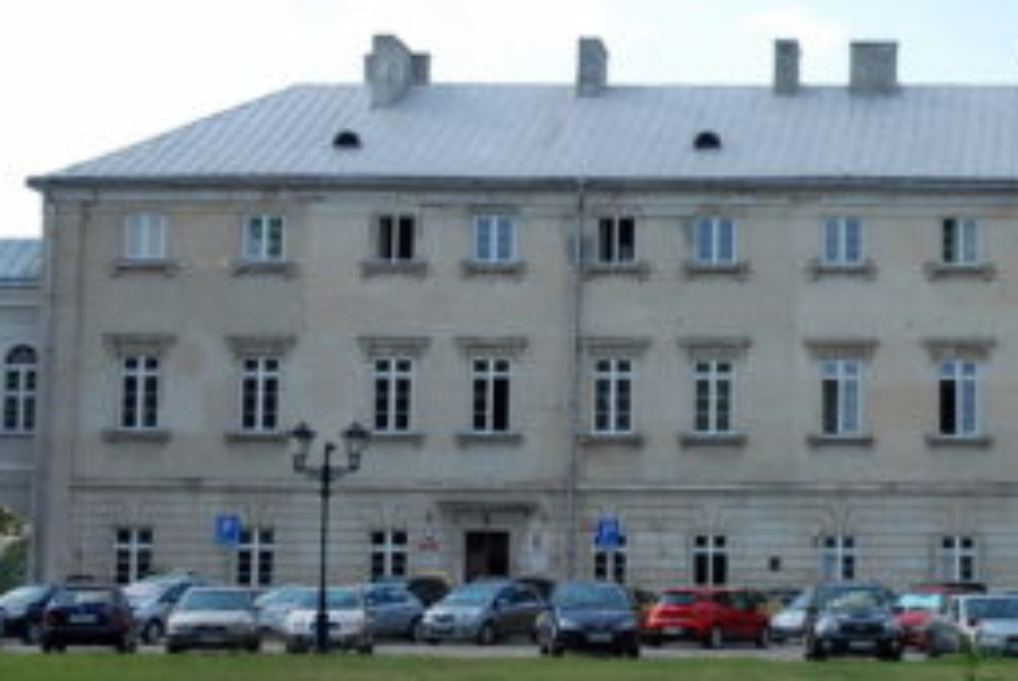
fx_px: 2774
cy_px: 315
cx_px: 857
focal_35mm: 98
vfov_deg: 14.0
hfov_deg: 20.5
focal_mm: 34
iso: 100
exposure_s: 1/200
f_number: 7.1
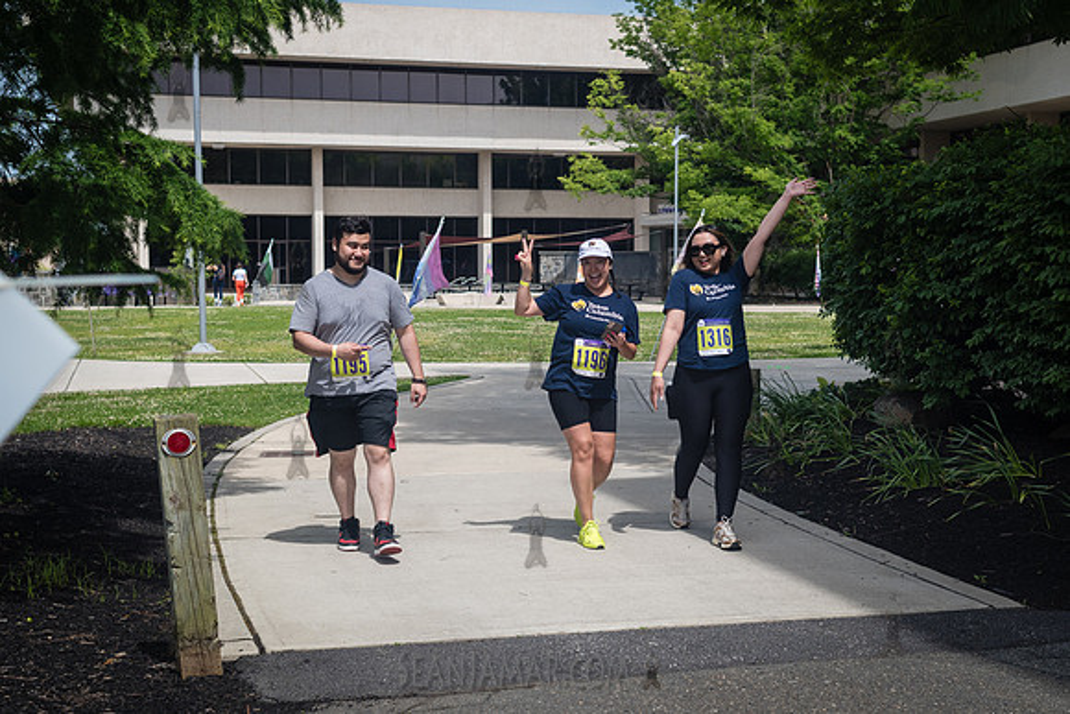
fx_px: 1542
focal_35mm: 52
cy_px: 369
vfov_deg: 26.1
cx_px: 578
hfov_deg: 38.2
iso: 200
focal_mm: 35
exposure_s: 1/1600
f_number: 4
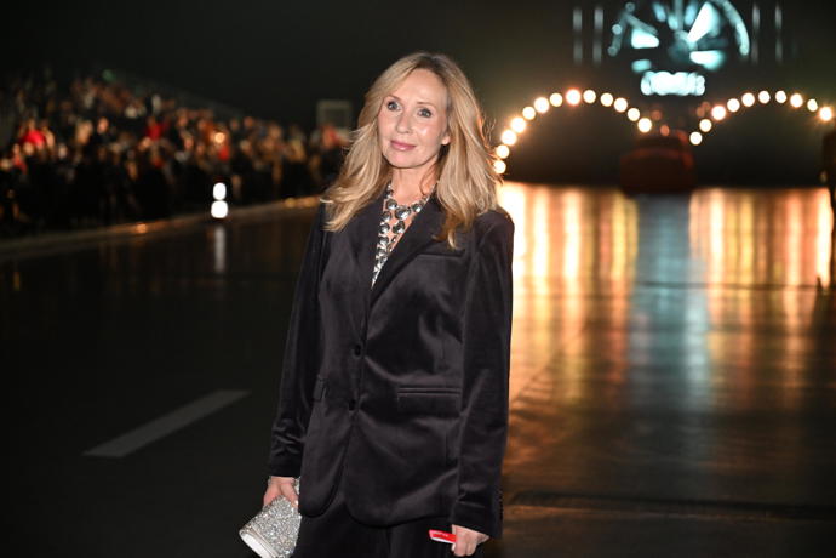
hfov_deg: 28.8
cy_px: 279
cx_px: 418
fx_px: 1625
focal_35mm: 70
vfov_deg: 19.5
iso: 3200
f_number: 2.8
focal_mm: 70
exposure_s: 1/125
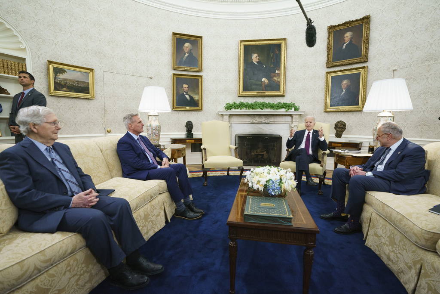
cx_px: 220
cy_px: 147
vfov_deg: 73.8
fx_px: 196
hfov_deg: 96.7
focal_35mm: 16
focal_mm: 16
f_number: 4
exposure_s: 1/250
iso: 2000
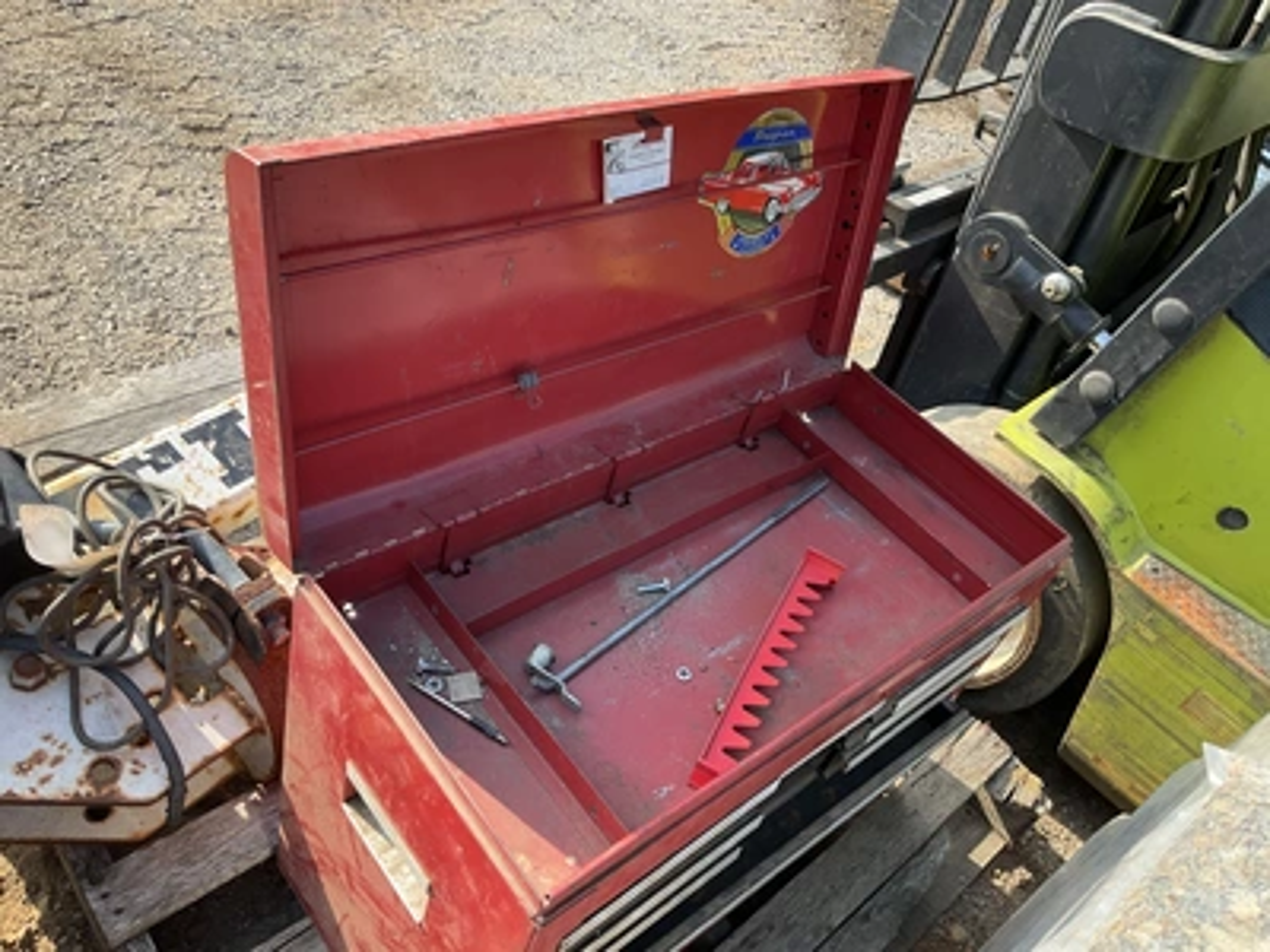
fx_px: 1064
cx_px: 635
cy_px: 476
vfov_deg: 48.2
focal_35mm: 29
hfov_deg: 61.7
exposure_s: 1/325
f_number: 1.8
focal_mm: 3
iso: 25
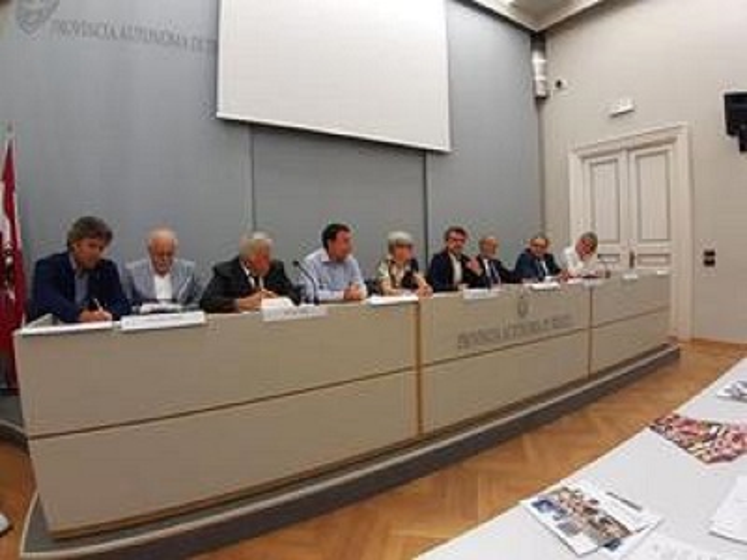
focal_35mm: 18
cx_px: 374
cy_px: 280
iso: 125
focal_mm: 1.87
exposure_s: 1/50
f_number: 2.4
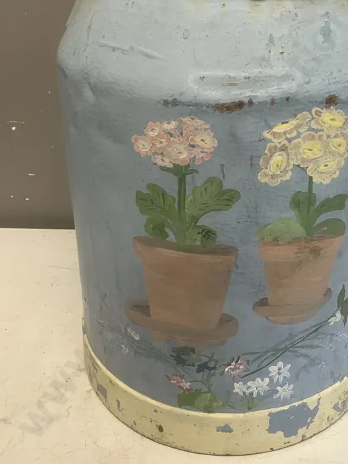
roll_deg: -1.4
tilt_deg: -21.7
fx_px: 563
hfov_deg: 34.0
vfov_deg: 44.2
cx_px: 234
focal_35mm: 42
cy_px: 158
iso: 50
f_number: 1.8
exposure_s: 1/50
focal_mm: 3.99
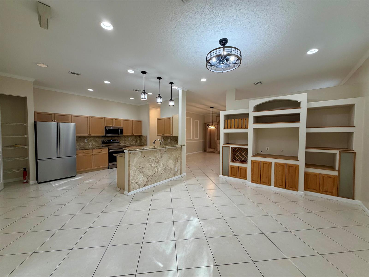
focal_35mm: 14
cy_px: 138
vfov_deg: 85.7
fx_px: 149
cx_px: 184
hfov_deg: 102.1
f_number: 2.2
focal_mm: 2.22
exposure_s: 1/120
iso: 160
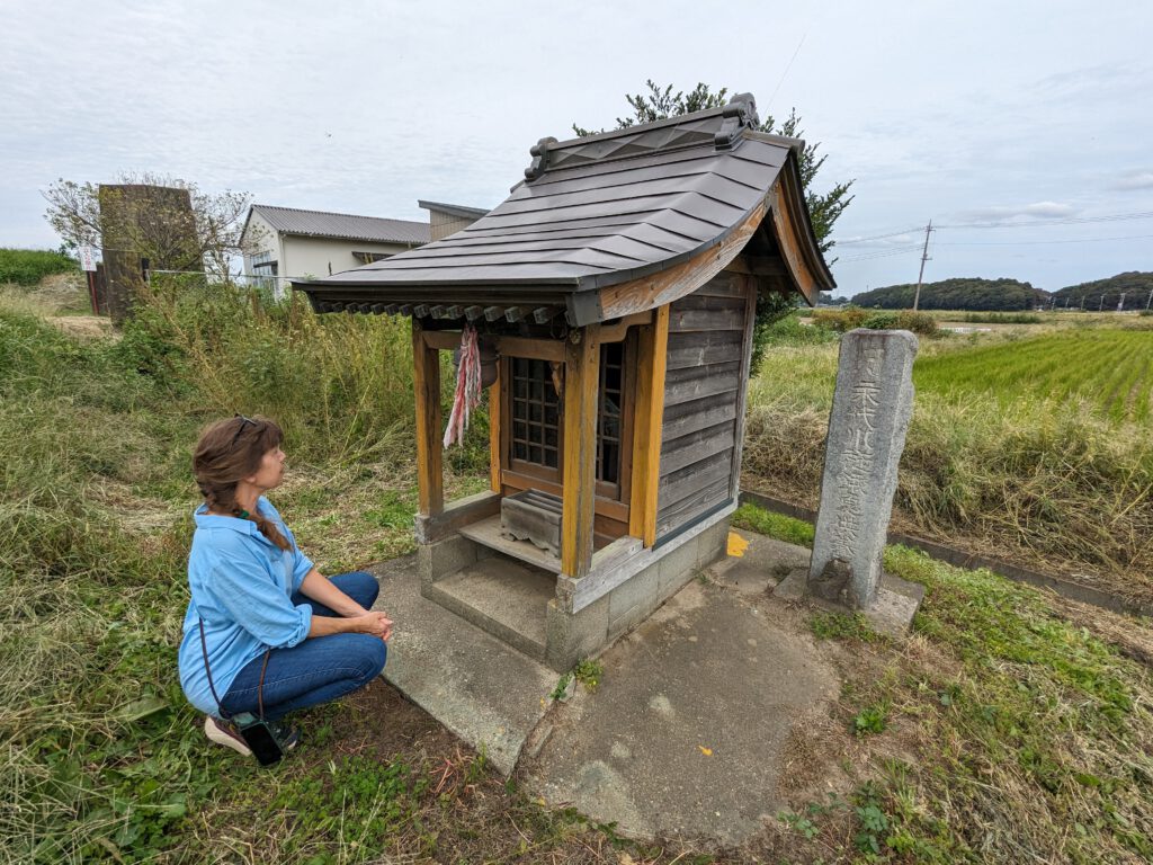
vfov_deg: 78.1
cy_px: 432
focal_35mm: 16
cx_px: 576
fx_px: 533
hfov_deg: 94.5
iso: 52
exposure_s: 1/1290
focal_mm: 2.35
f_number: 2.2
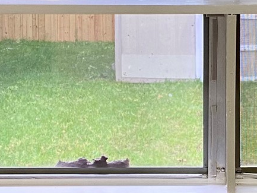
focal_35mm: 123
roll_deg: -0.6
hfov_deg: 15.8
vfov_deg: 12.1
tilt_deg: -8.4
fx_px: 913
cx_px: 225
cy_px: 100
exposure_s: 1/60
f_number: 1.8
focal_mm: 4.25
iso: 100
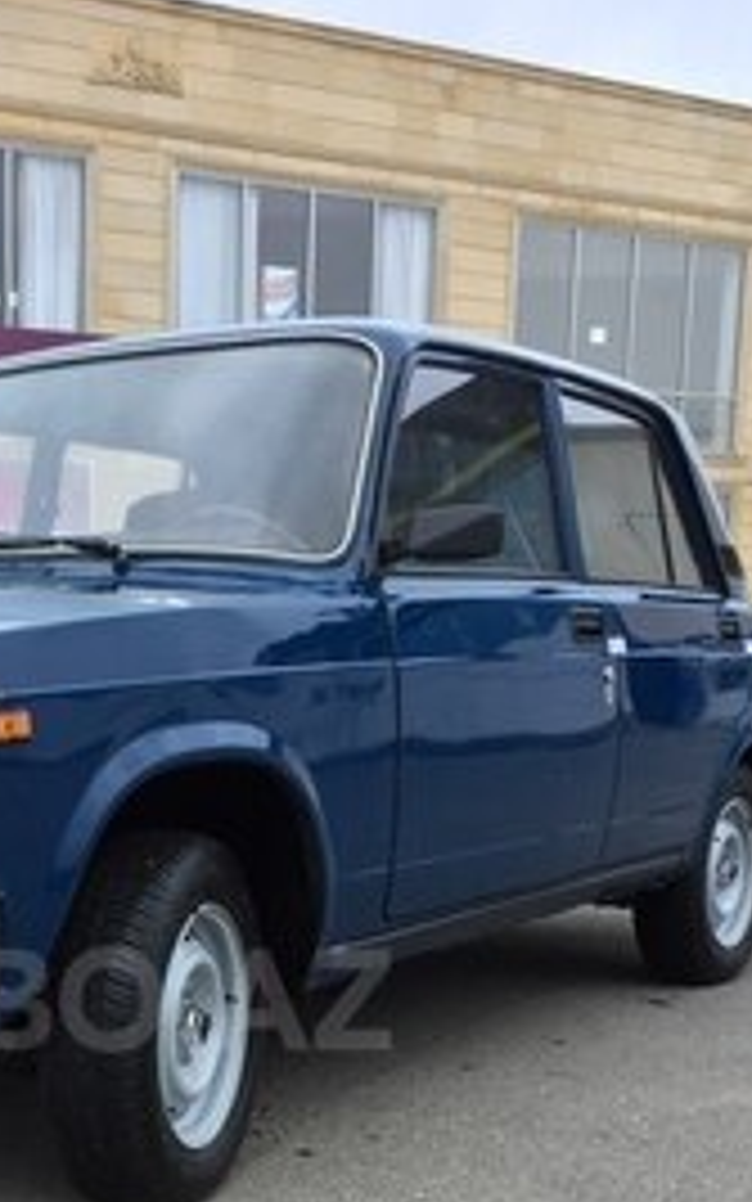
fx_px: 1868
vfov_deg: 34.3
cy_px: 999
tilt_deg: -9.4
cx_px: 45
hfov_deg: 22.1
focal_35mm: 57
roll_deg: +0.7
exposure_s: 1/50
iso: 32
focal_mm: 4.15
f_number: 2.2
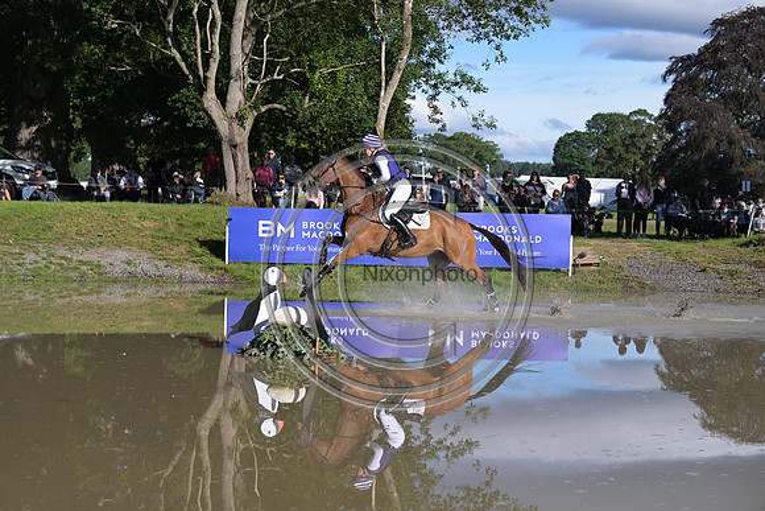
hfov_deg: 26.6
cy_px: 256
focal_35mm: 76
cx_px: 382
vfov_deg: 18.0
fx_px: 1615
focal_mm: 76
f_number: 5
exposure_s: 1/1250
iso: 200
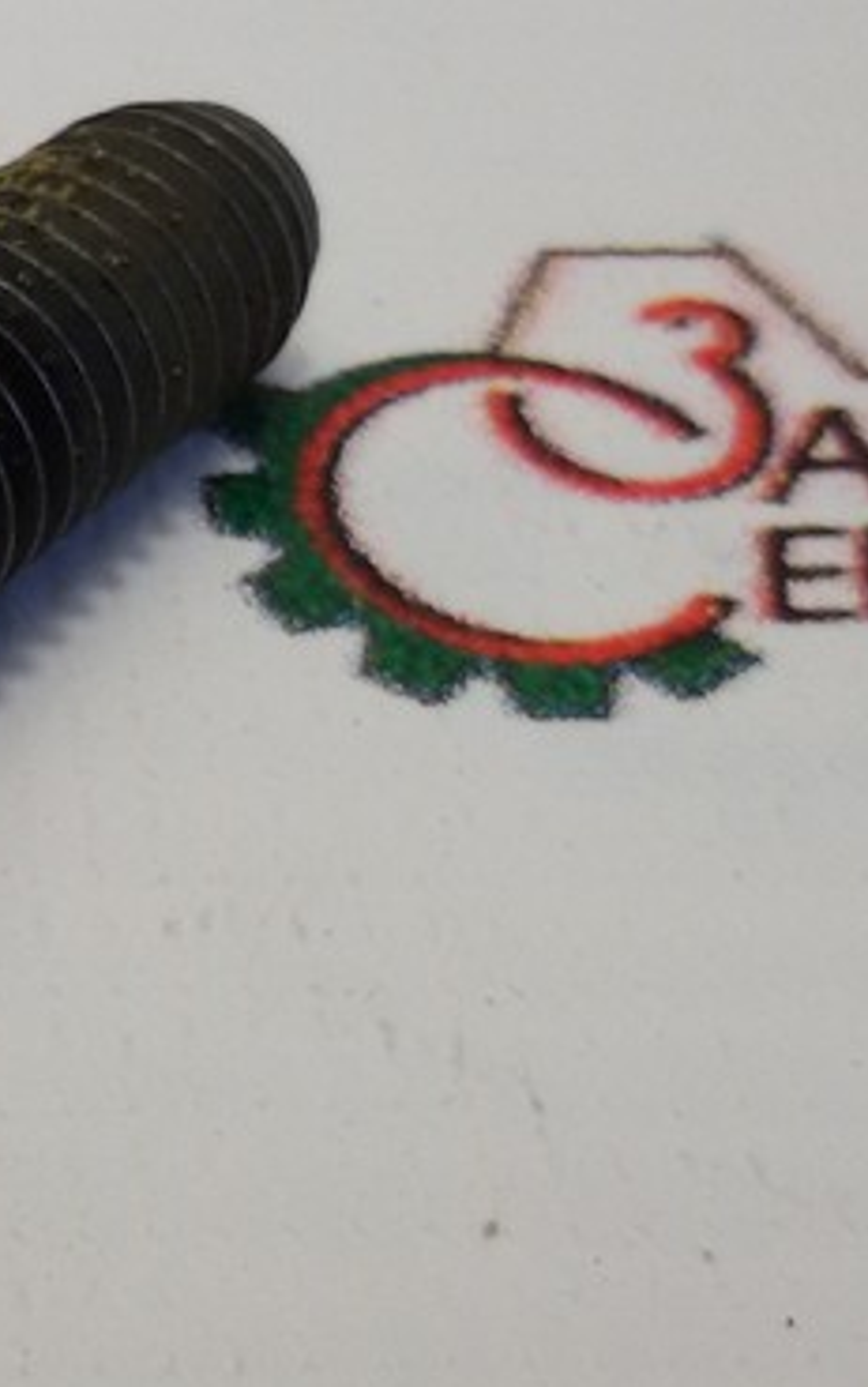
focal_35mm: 89
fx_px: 3365
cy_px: 620
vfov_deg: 23.3
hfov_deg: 14.0
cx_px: -338
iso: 50
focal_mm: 2.93
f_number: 2.4
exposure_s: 1/100
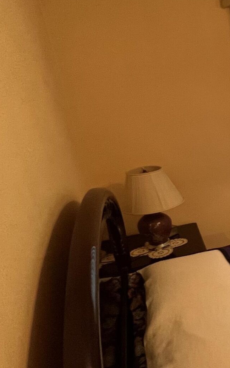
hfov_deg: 21.0
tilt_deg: -19.2
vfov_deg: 56.7
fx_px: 341
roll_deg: -2.7
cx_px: 433
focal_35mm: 34
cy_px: 183
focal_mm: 1.57
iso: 250
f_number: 1.8
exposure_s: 1/60
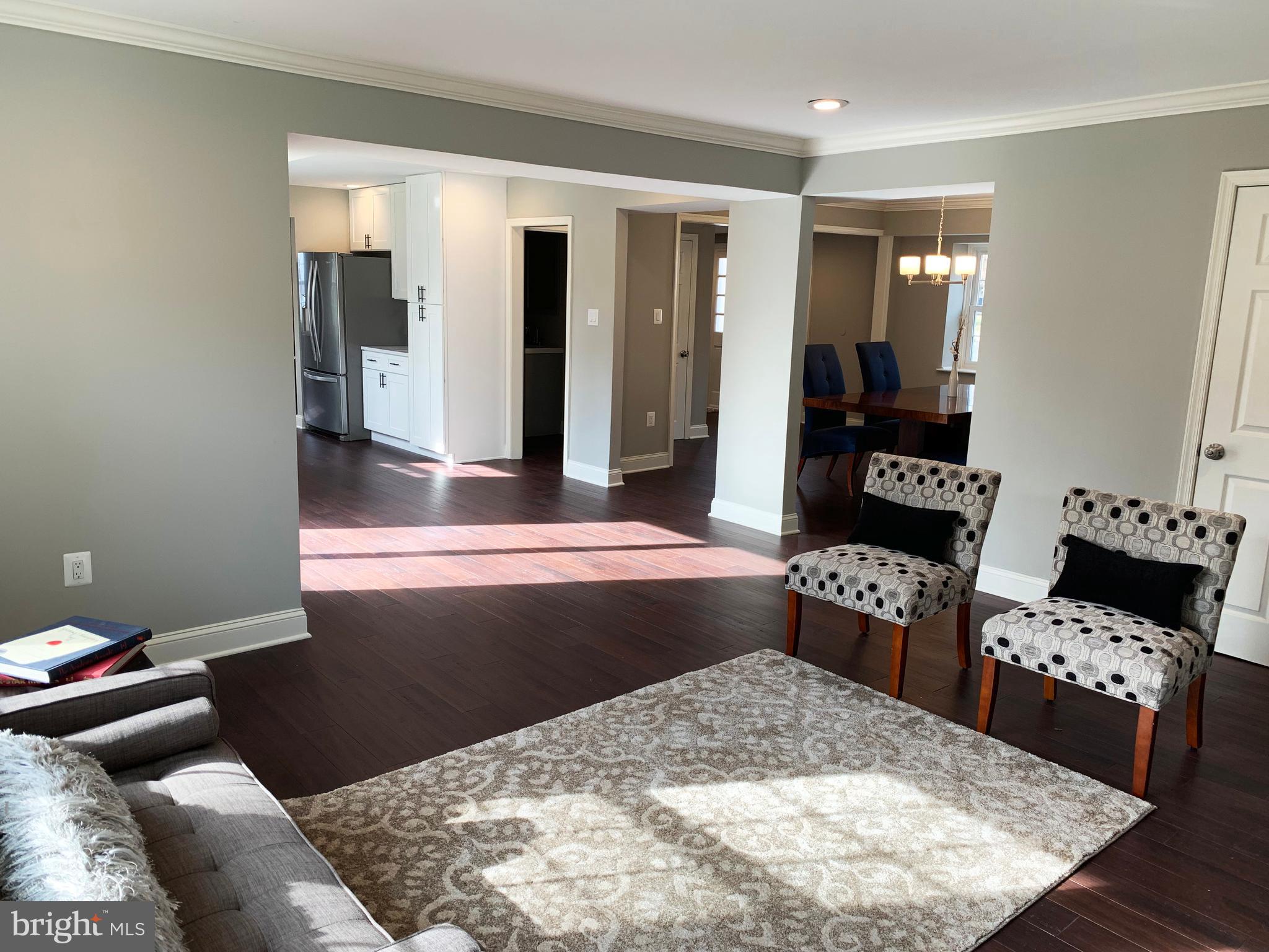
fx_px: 953
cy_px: 476
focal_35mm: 26
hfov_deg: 67.3
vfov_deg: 53.1
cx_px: 634
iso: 64
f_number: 1.8
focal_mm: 4.25
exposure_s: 1/121
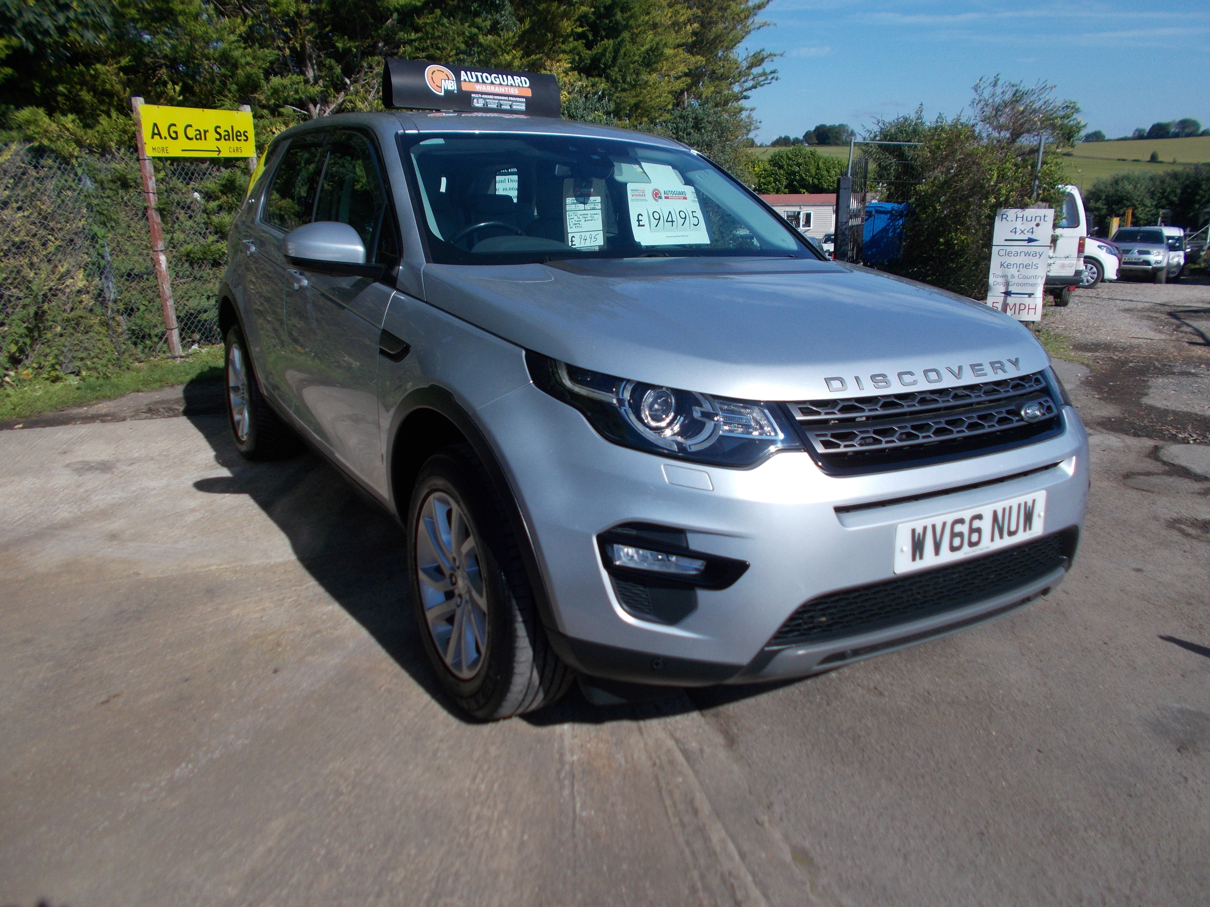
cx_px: 605
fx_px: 909
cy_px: 454
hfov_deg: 67.3
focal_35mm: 26
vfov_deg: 53.1
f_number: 8
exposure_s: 1/250
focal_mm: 4.6
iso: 80
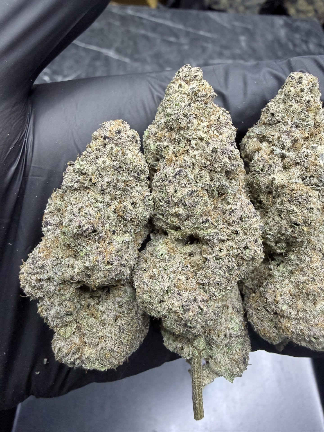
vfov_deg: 71.6
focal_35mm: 24
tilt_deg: -55.2
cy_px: 216
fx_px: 300
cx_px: 162
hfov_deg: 56.8
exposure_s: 1/72
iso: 250
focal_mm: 2.22
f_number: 2.2
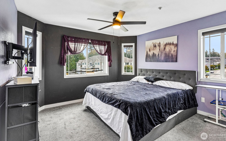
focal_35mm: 18
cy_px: 63
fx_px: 111
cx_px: 117
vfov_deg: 64.8
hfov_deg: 91.1
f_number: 8
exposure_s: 1/125
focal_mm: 17
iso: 2000
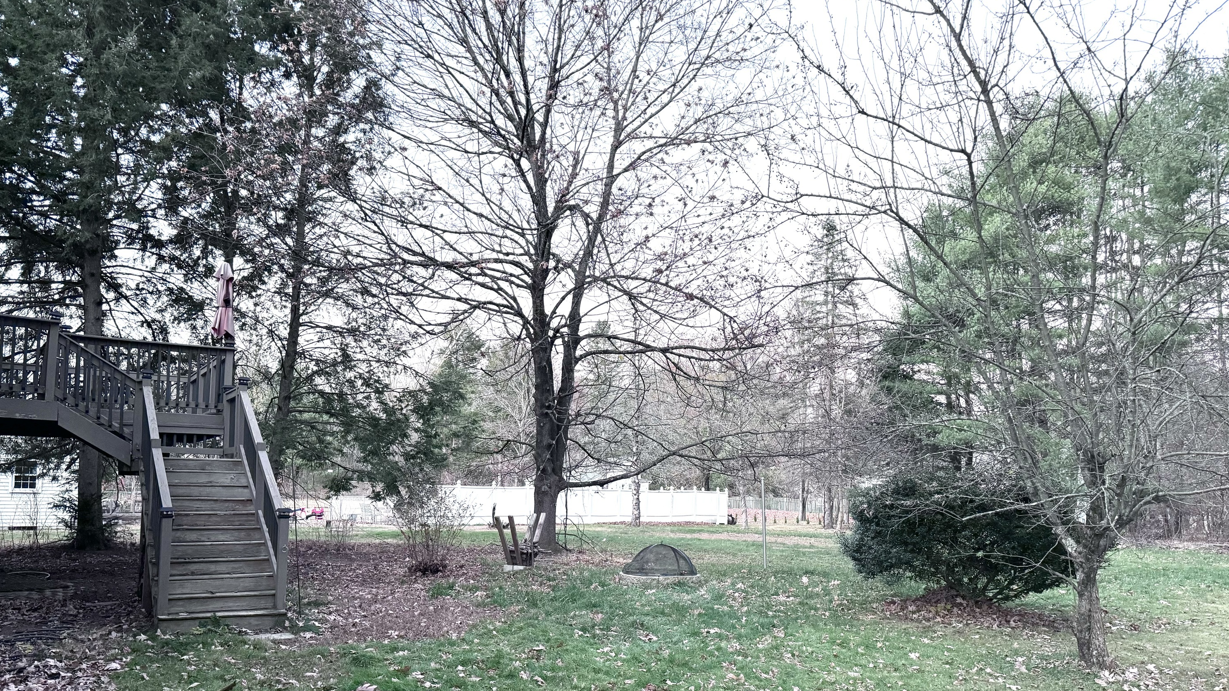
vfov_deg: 42.5
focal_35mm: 27
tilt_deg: +3.3
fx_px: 880
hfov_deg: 69.9
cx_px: 611
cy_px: 444
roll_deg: -1.1
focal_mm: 6.76
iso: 400
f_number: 1.78
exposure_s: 1/60
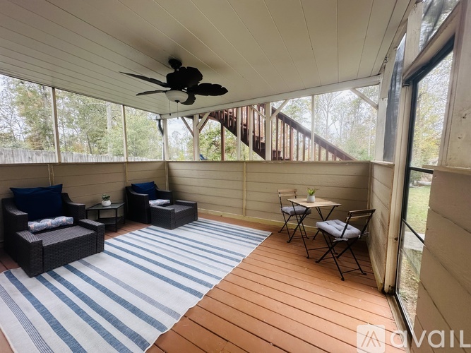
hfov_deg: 102.1
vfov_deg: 85.7
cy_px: 176
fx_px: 190
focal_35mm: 14
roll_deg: +0.4
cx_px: 236
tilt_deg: -5.6
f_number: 2.2
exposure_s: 1/99
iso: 80
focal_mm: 2.22
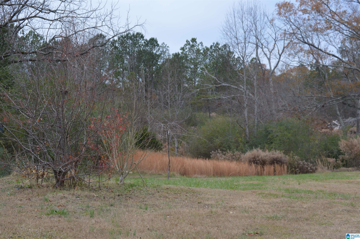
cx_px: 180
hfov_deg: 24.6
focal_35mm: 82
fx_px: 824
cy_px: 120
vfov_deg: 16.5
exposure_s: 1/125
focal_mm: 55
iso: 140
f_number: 5.6
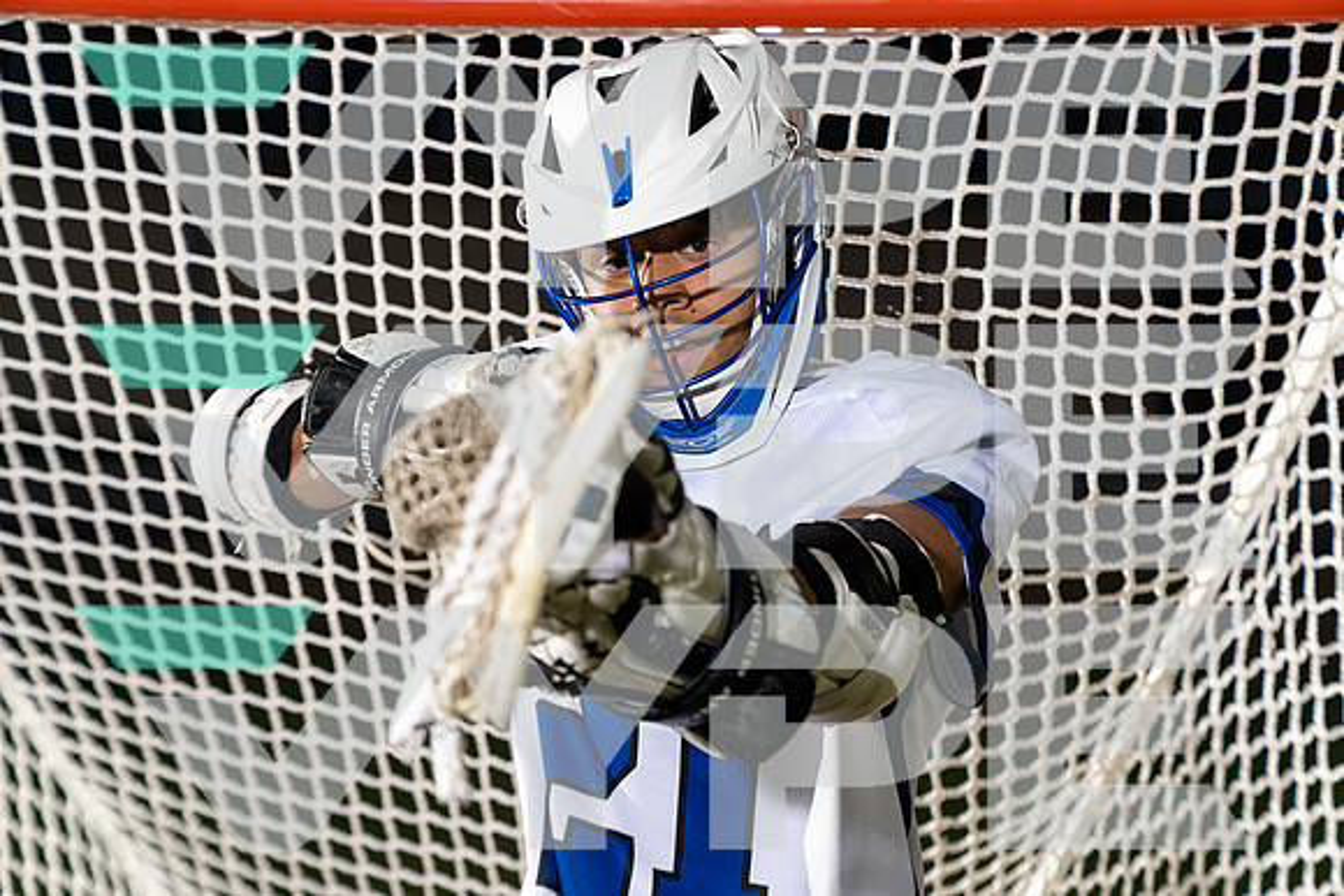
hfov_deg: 28.8
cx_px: 672
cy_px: 448
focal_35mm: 70
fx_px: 2614
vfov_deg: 19.5
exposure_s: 1/250
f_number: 4.5
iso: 200
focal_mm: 70
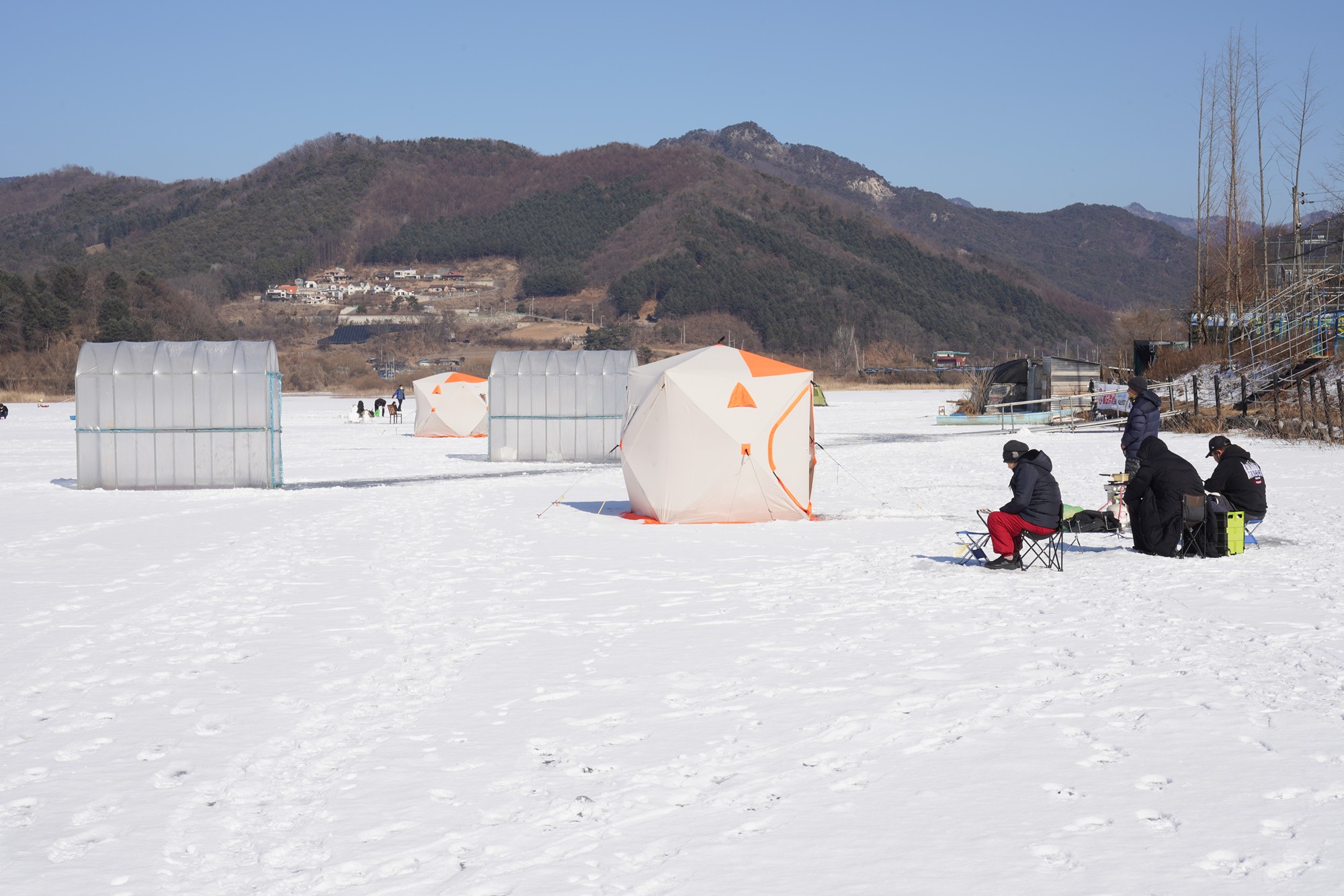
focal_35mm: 60
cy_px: 448
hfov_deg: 33.4
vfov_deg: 22.6
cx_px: 672
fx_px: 2240
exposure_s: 1/100
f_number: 18
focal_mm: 60
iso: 100
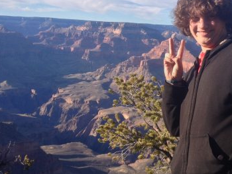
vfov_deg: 22.9
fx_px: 429
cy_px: 96
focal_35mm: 64
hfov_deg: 30.0
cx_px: 156
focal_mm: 4.28
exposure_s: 1/836
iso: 50
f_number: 2.4
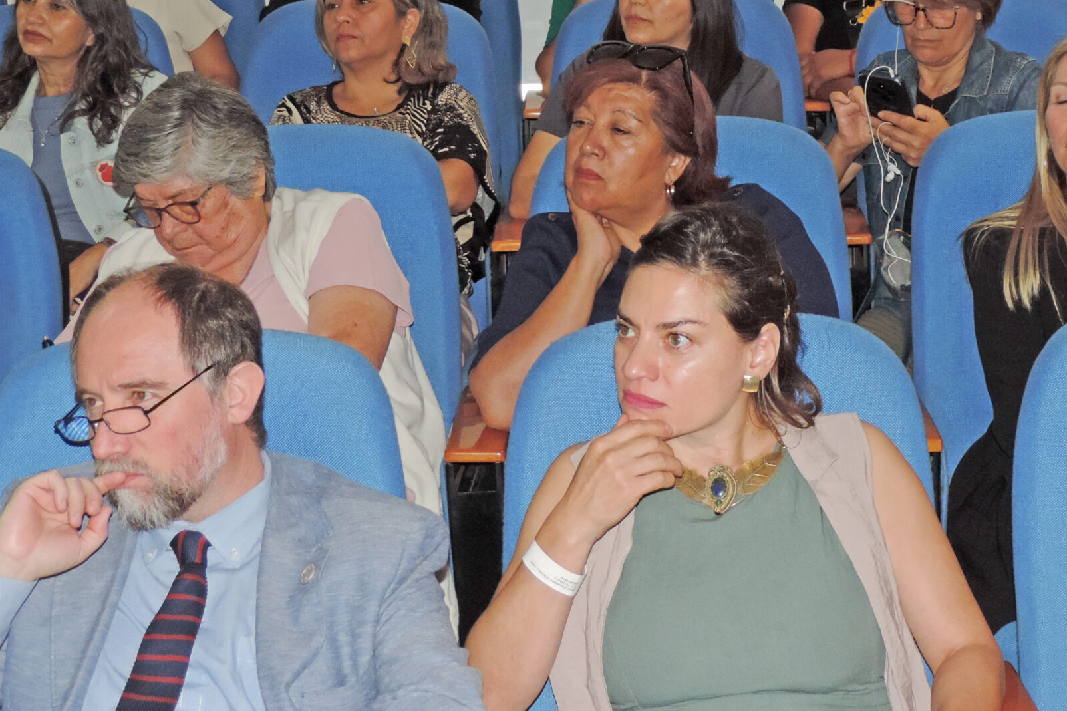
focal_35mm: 83
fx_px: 2460
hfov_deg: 24.3
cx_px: 740
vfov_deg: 16.3
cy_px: 140
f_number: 3.6
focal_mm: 8.9
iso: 280
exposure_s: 1/50
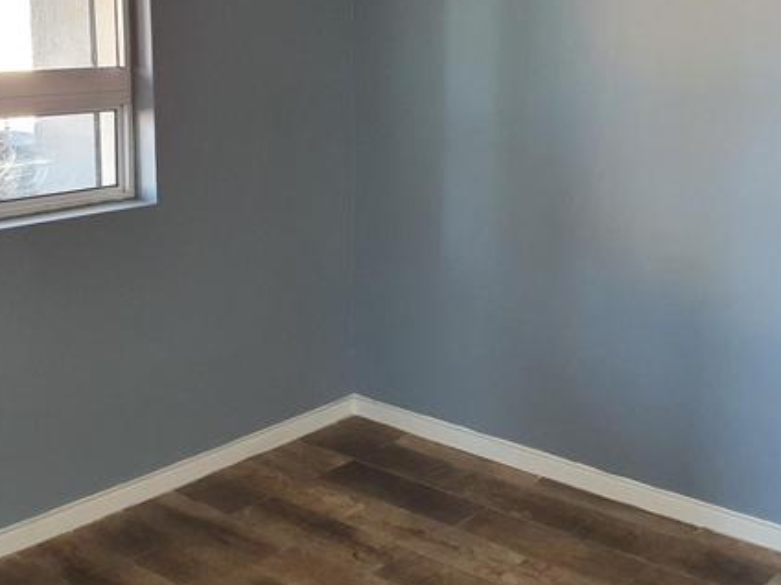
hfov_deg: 38.9
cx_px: 385
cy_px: 204
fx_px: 1106
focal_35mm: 49
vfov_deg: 29.5
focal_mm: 4.32
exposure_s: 1/100
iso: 250
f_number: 2.4
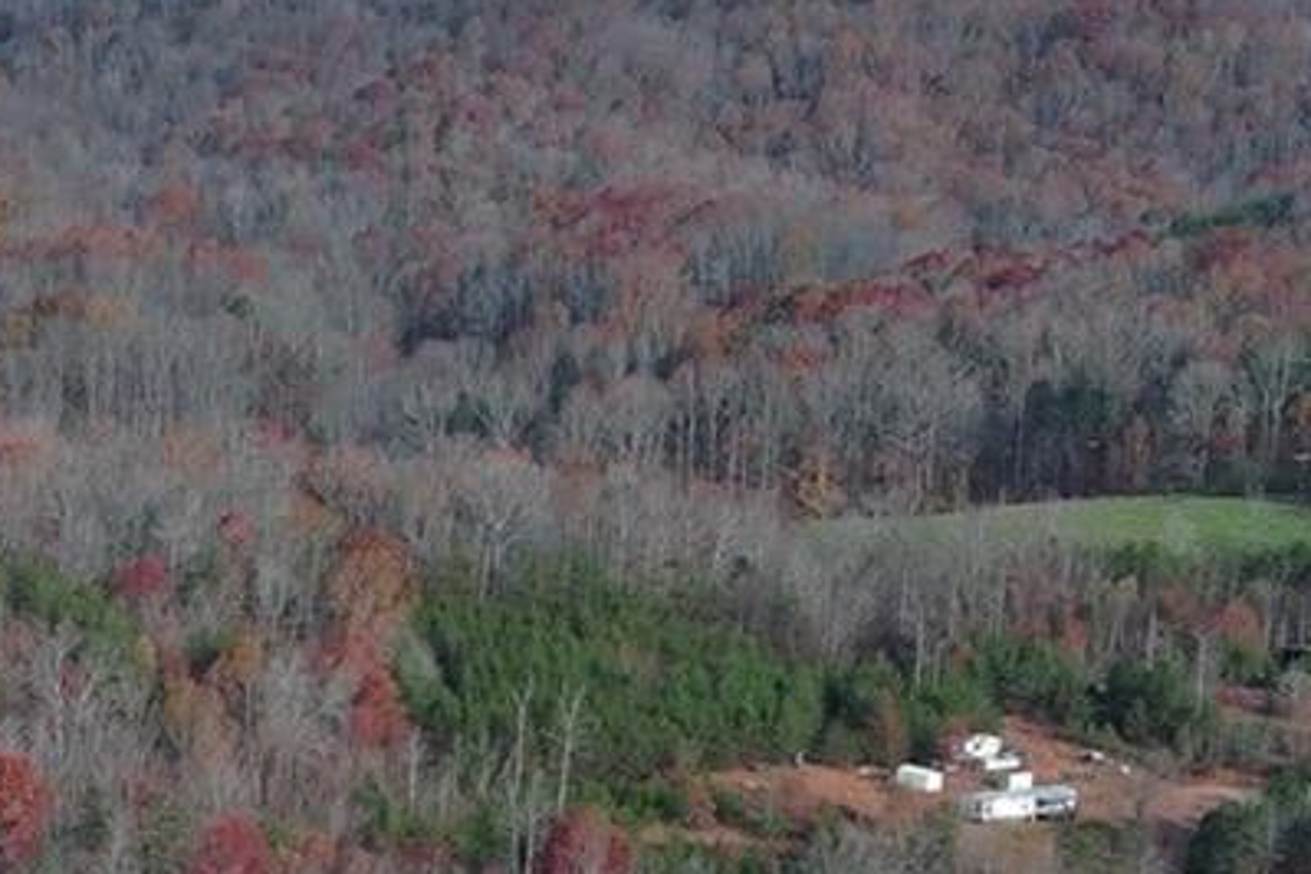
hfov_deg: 13.5
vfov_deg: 9.1
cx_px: -151
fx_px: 5426
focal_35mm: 149
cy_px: 1050
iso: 100
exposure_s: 1/821
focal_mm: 10.57
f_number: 2.8
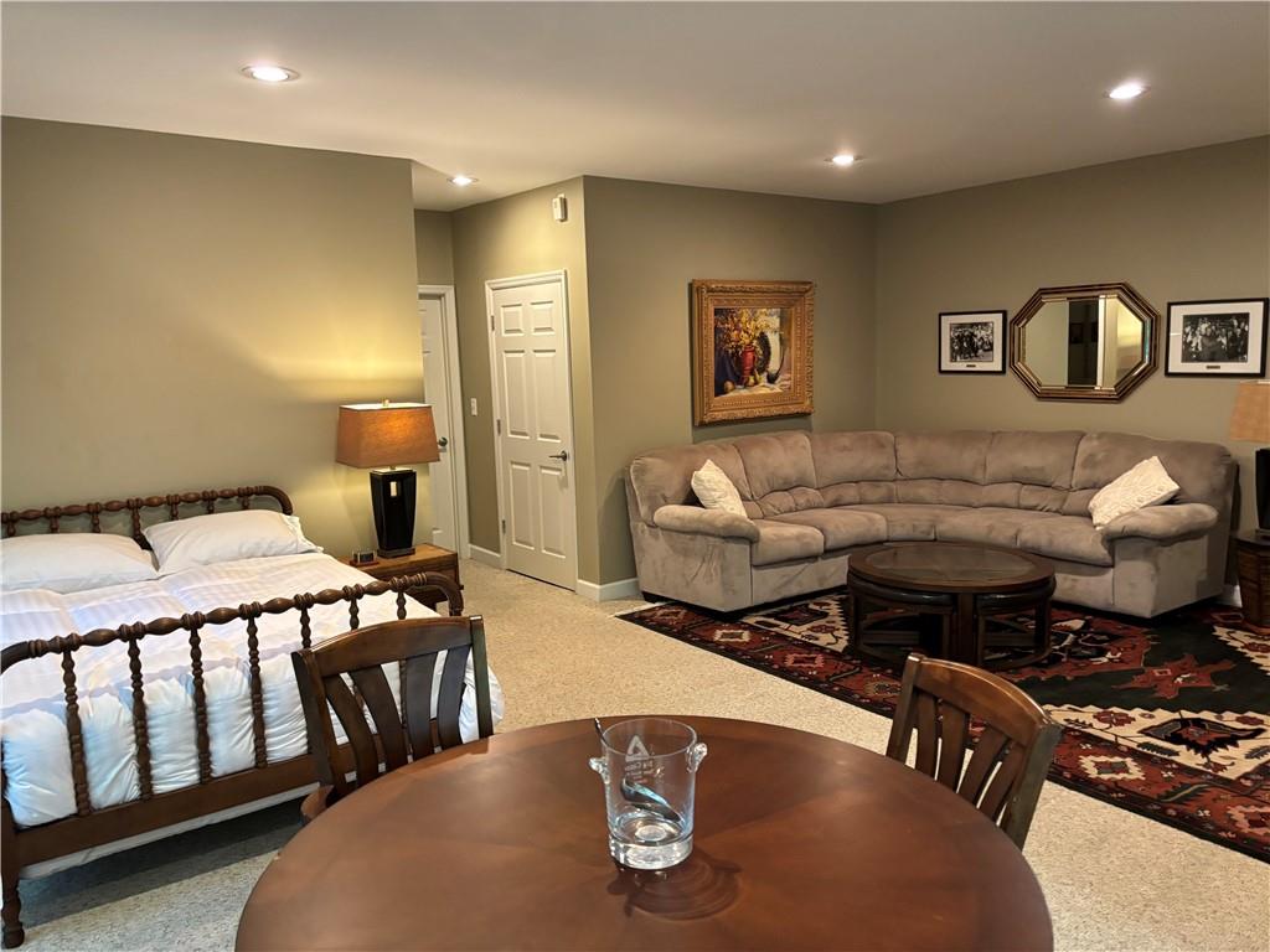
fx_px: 954
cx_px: 635
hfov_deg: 67.3
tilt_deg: -8.7
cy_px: 476
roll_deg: +1.2
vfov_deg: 53.1
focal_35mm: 26
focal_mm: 5.96
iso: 400
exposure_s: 1/60
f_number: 1.6
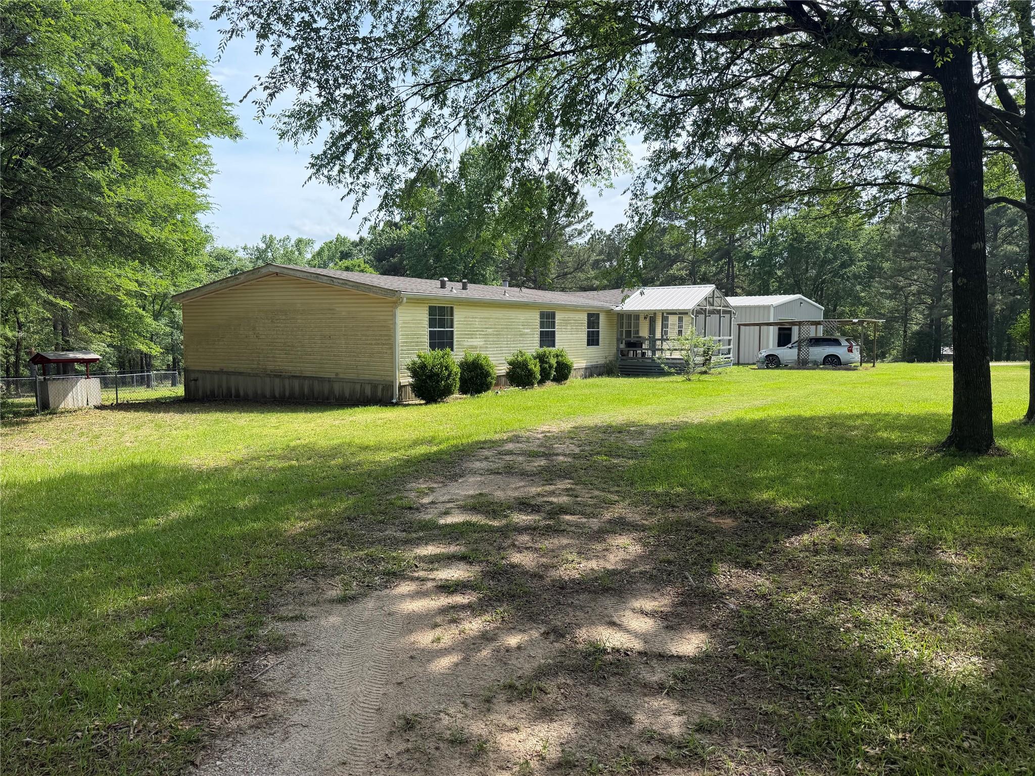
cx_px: 518
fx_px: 718
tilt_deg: -5.8
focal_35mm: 24
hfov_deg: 71.6
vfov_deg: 56.8
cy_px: 388
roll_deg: +0.4
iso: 100
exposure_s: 1/2801
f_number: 1.78
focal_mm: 6.76
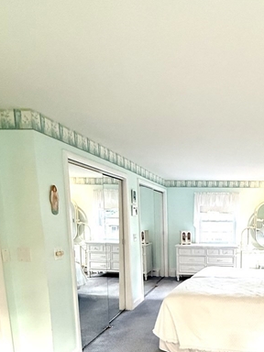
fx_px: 285
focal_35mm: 28
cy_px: 263
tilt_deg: -7.3
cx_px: 230
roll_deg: -0.6
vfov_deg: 60.1
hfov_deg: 45.7
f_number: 2.2
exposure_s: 1/120
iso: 250
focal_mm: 2.22
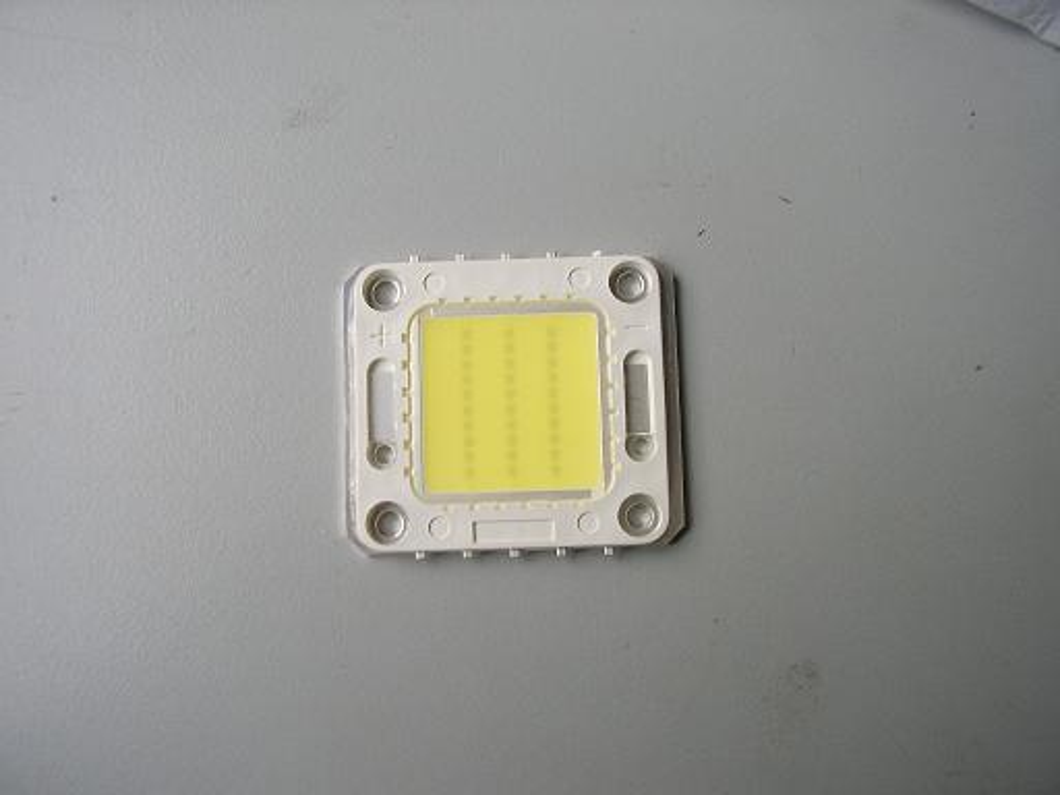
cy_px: 398
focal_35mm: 30
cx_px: 530
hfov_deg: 60.0
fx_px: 919
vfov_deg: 46.8
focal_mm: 5.8
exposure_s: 1/60
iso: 100
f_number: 2.9
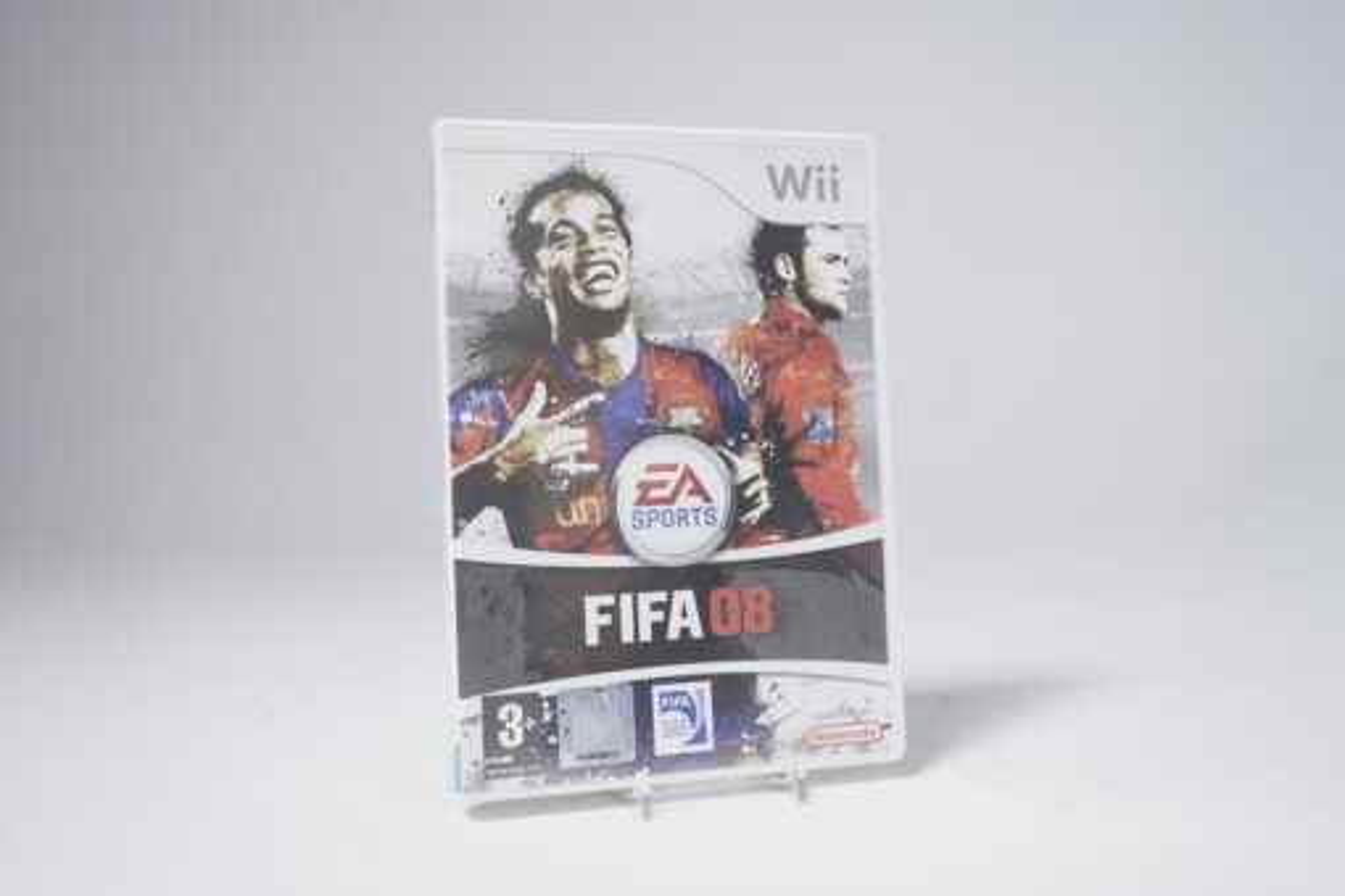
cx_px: 672
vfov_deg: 36.9
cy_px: 448
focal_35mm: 36
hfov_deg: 53.1
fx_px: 1345
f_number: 5.6
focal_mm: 36
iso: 125
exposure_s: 1/4
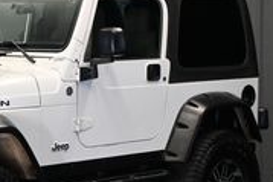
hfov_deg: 16.6
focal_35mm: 121
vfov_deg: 11.3
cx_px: 12
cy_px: 122
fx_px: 917
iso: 3200
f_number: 5.3
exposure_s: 1/80
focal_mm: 36
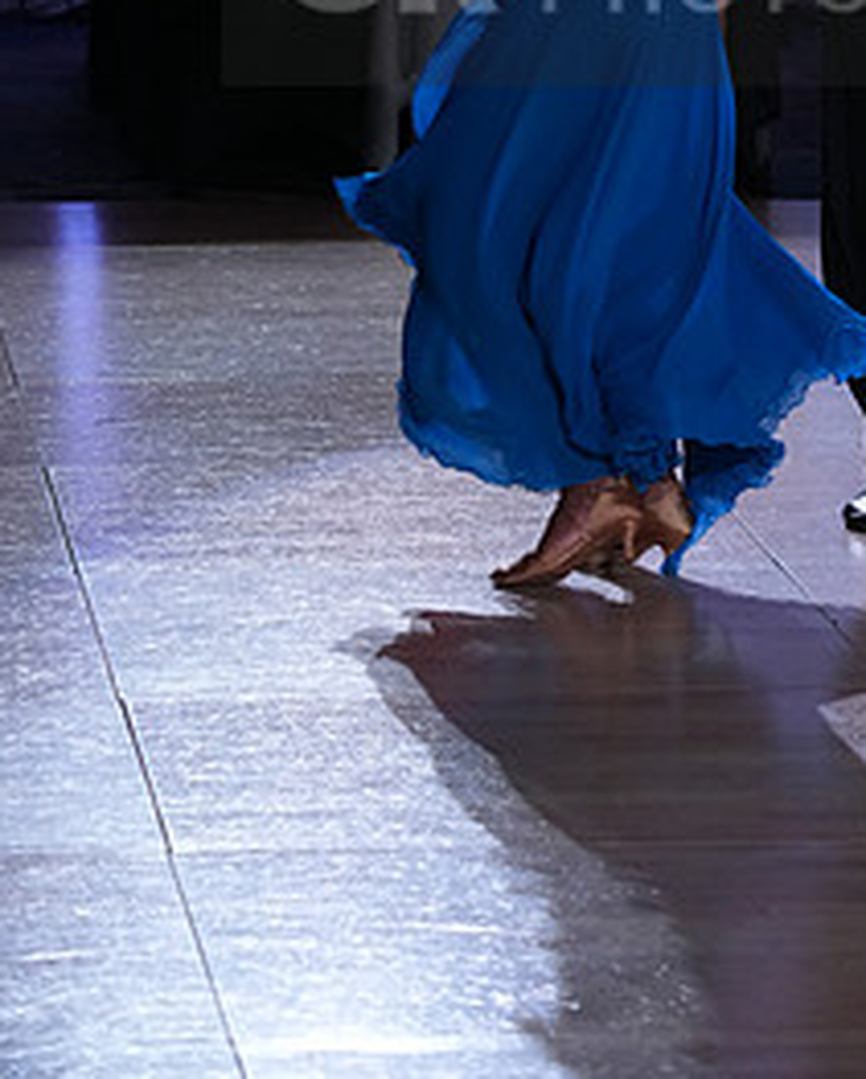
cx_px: 790
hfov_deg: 7.1
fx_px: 6940
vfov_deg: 8.8
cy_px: -49
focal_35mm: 217
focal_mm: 105
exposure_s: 1/400
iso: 2500
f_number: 4.5
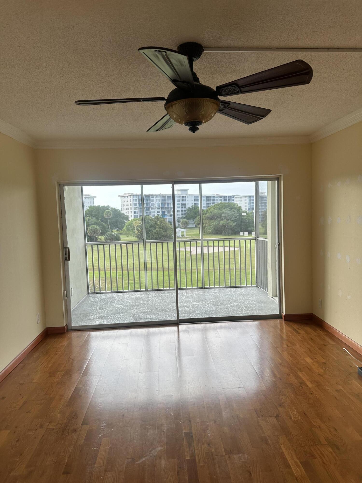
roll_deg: +0.9
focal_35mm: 24
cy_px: 242
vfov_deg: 71.6
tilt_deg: -2.3
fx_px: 335
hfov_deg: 56.8
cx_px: 181
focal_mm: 6.86
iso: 80
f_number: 1.78
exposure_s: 1/477
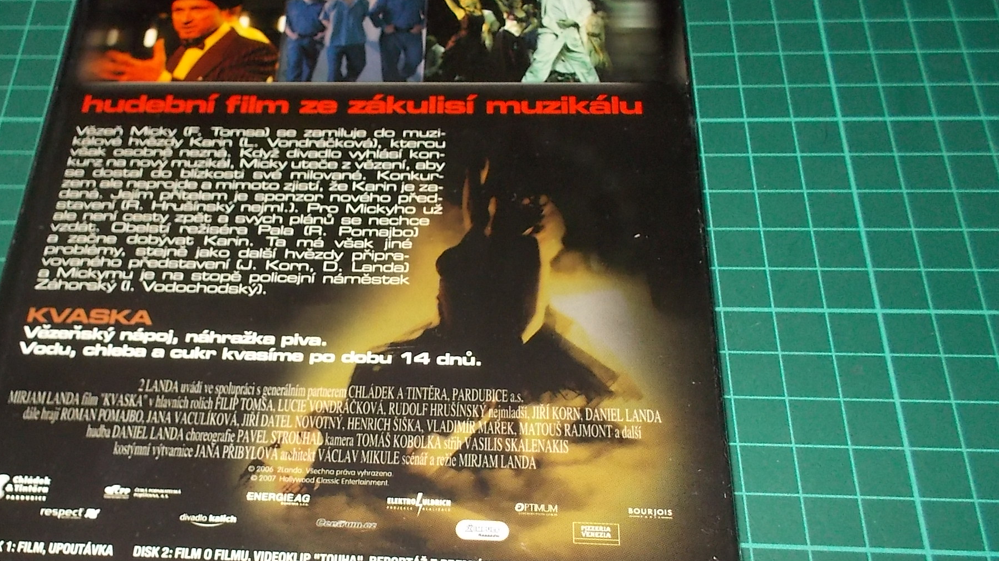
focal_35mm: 40
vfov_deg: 29.6
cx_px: 369
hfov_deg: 49.9
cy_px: 348
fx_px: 1059
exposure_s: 1/30
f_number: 3.3
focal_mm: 4.1
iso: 200
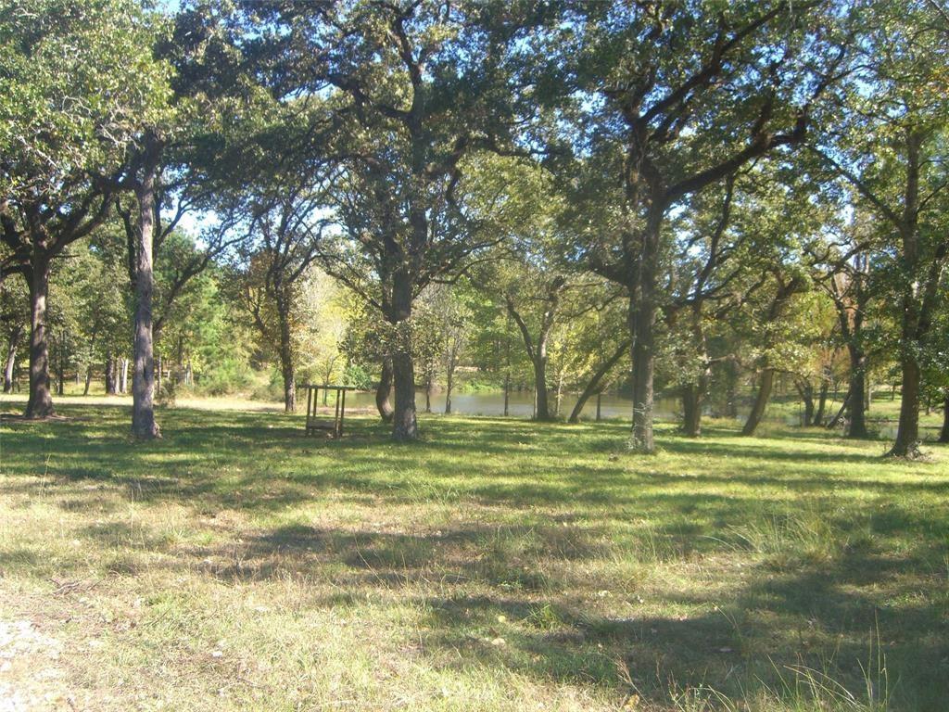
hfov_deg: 49.0
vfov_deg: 37.7
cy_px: 356
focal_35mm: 38
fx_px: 1042
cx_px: 474
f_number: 2.8
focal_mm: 7.9
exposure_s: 1/200
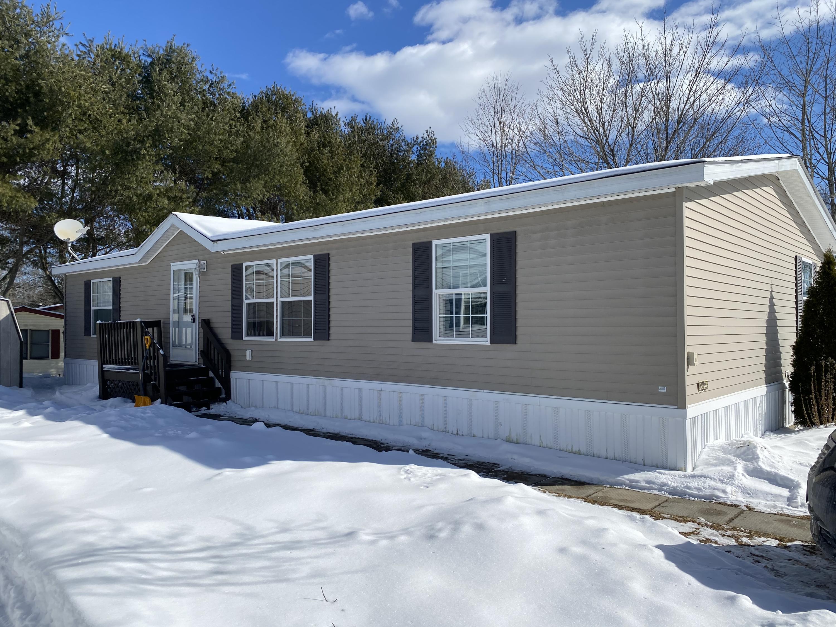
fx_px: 628
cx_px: 418
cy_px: 314
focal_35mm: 26
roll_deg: +0.3
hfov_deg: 67.3
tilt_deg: +2.0
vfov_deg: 53.1
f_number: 1.8
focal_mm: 4.25
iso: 32
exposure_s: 1/6061
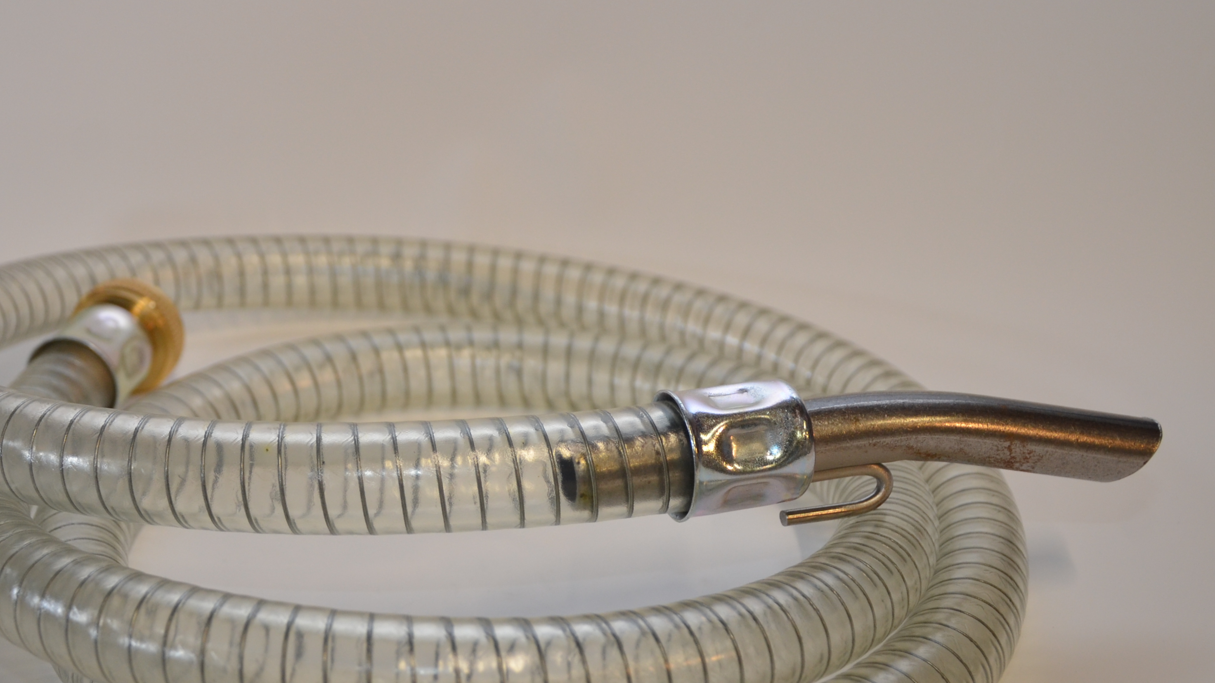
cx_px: 464
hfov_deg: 33.2
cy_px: 412
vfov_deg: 19.1
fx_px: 2030
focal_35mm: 63
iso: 560
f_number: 4.2
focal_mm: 32
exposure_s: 1/125
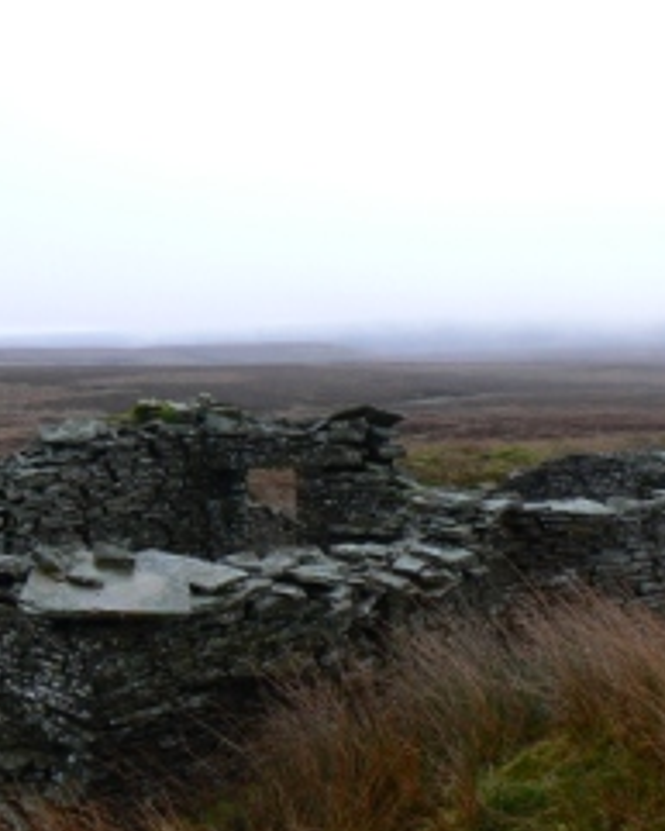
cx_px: 124
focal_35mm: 63
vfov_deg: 29.9
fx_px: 1549
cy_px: 500
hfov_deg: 23.8
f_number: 5
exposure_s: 1/100
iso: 80
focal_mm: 6
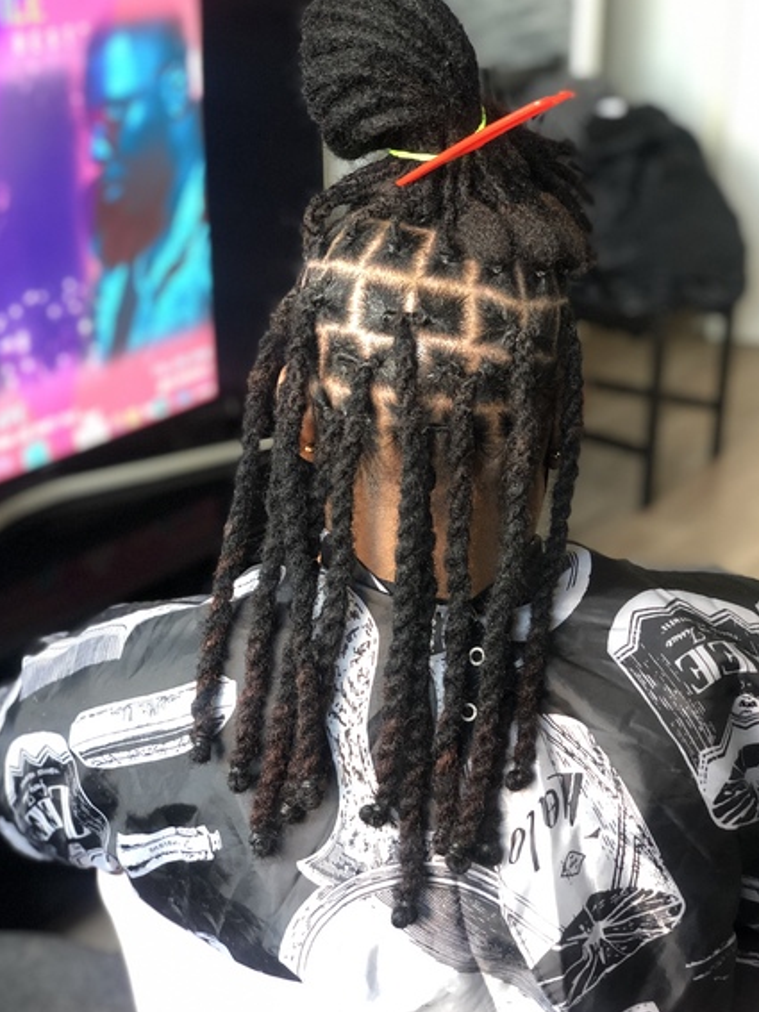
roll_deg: +0.0
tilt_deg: -23.5
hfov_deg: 26.5
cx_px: 373
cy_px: 496
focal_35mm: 55
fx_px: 1609
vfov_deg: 34.9
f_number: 2.4
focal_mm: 6
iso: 160
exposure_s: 1/11
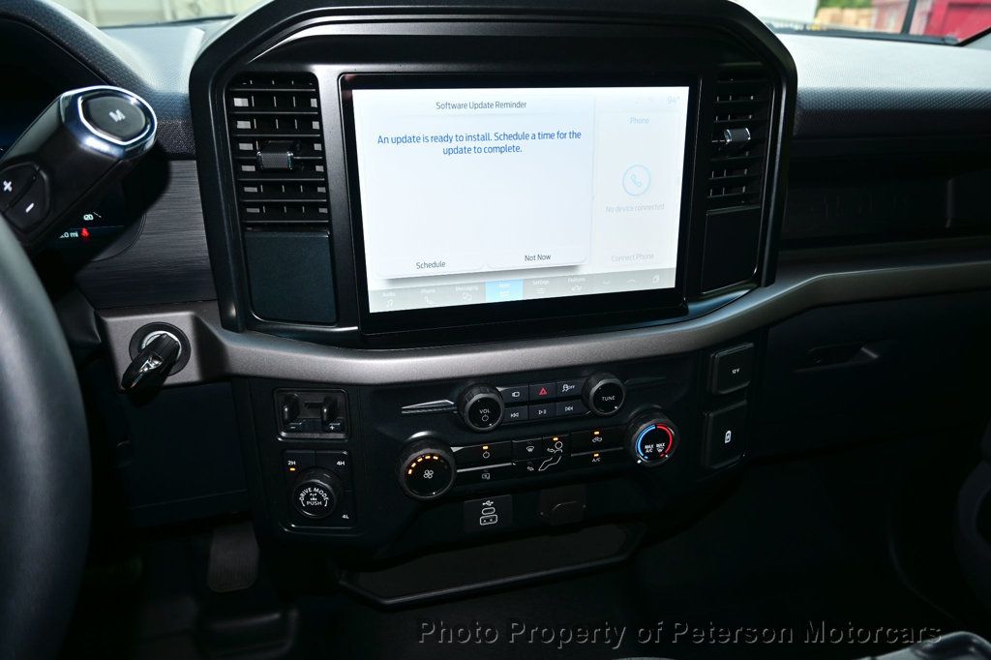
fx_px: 660
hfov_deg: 73.8
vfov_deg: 53.1
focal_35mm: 24
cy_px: 330
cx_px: 496
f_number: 3.5
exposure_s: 1/60
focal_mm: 16
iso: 110
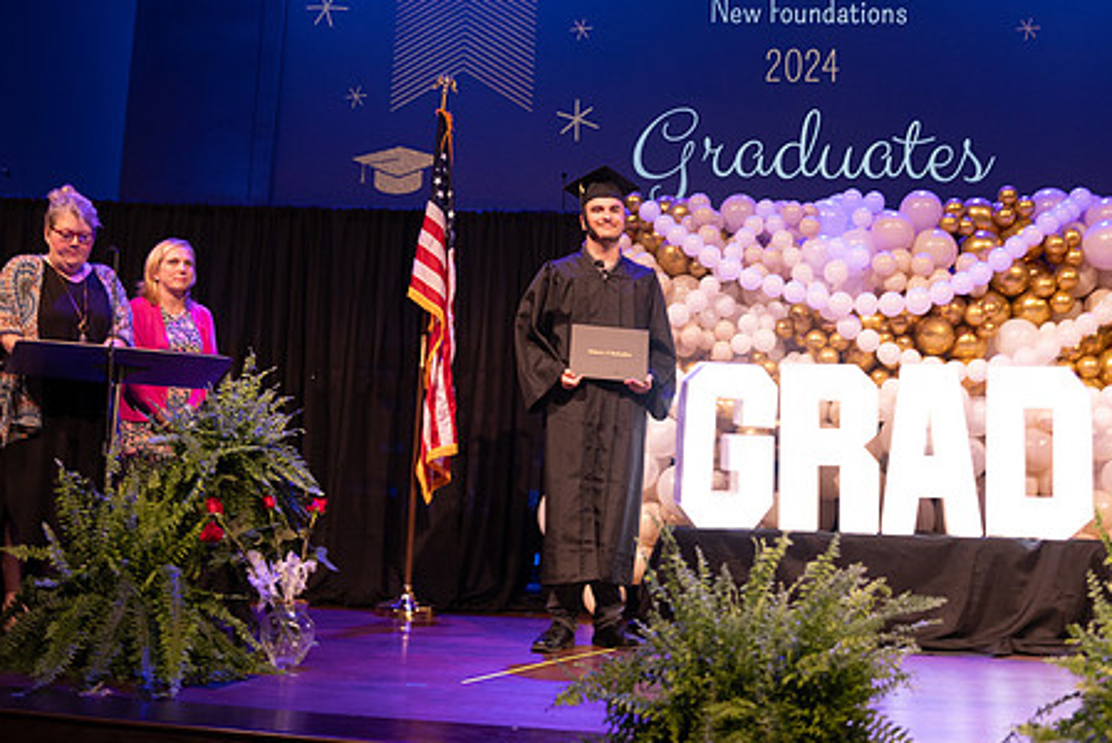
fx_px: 1236
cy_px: 293
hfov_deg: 48.4
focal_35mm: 40
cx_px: 609
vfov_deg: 33.3
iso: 1600
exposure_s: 1/200
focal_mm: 31
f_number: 4
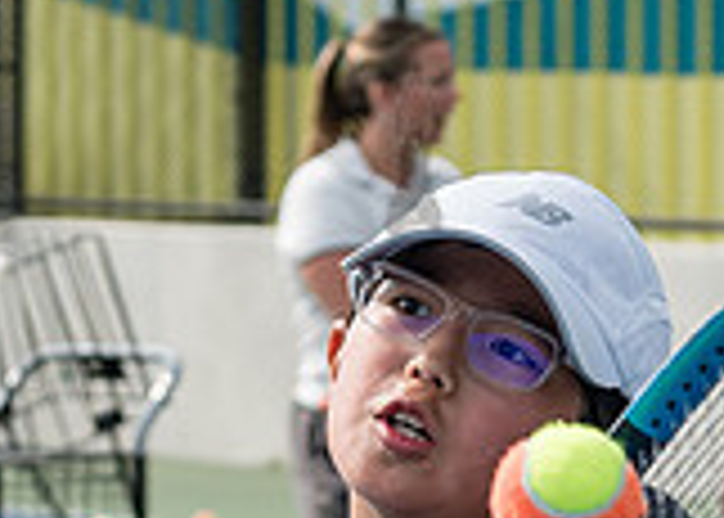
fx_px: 5942
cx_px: 518
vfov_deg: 5.0
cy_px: 742
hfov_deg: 7.0
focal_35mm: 289
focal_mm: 62
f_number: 4.5
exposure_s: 1/1600
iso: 320
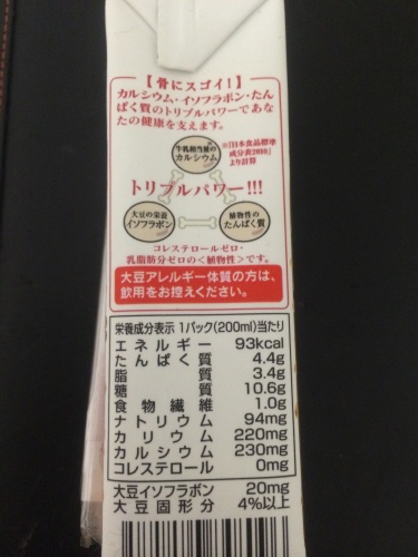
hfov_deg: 46.8
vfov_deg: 60.0
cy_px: 278
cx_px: 209
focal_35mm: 30
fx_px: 483
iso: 320
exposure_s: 1/17
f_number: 2.2
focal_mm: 4.12
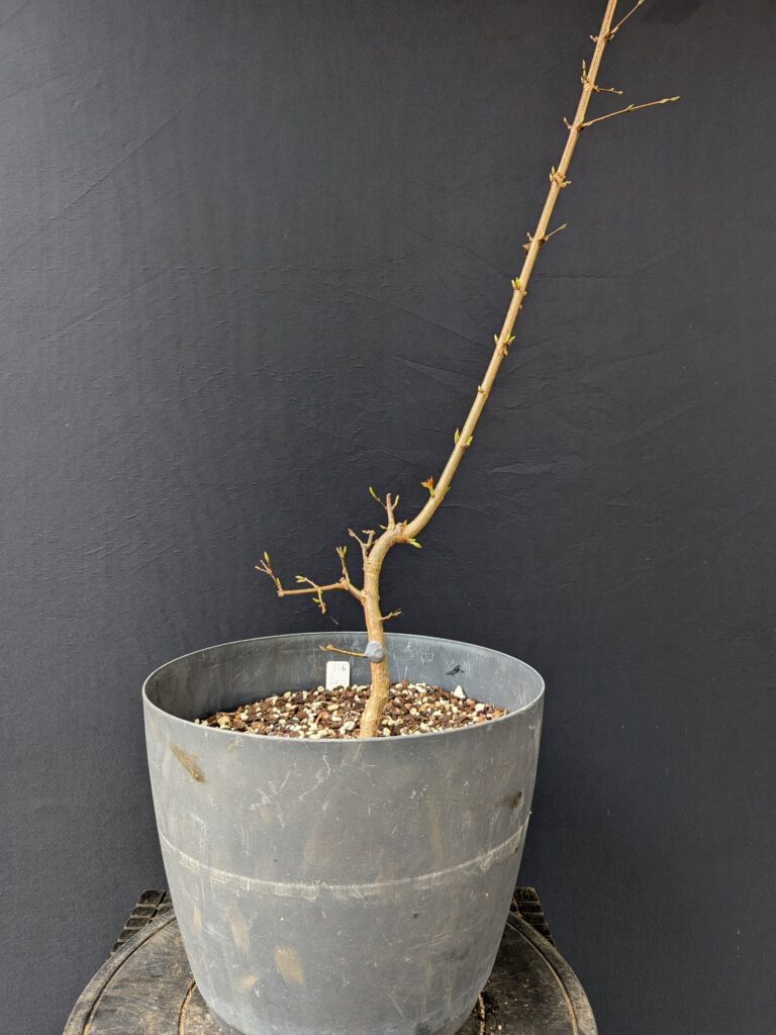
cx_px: 388
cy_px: 518
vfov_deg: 71.6
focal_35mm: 24
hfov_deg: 56.8
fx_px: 717
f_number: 1.85
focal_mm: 6.81
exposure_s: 1/50
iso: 41
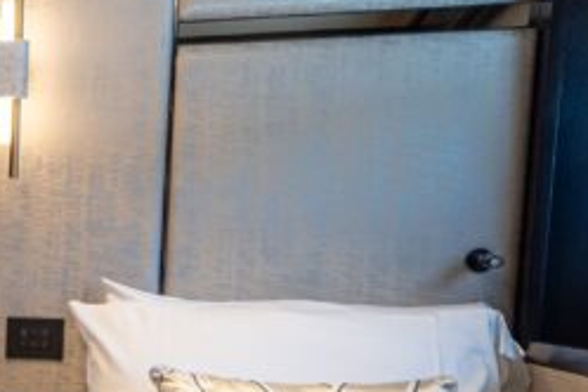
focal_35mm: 74
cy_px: 383
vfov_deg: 18.0
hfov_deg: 22.7
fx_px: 1209
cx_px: -279
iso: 400
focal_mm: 15.8
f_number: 3.5
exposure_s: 1/50
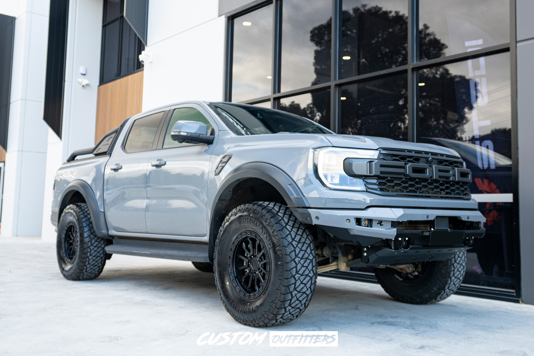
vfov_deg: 43.6
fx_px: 445
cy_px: 178
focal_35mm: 30
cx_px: 267
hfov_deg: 61.9
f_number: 4
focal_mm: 30
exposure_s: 1/160
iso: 640
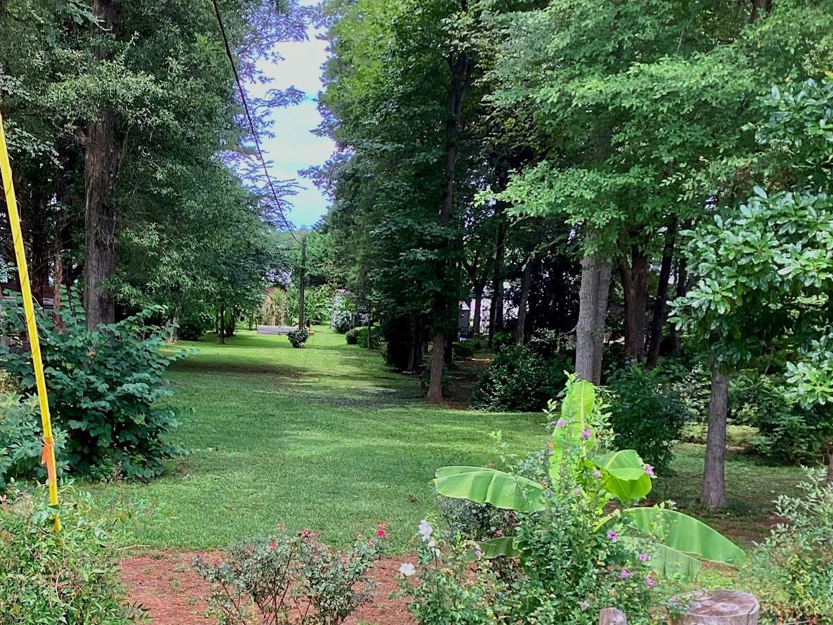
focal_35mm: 50
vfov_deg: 28.5
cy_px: 496
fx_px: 1203
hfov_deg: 37.4
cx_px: 223
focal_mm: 3.3
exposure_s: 1/133
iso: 25
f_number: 2.4
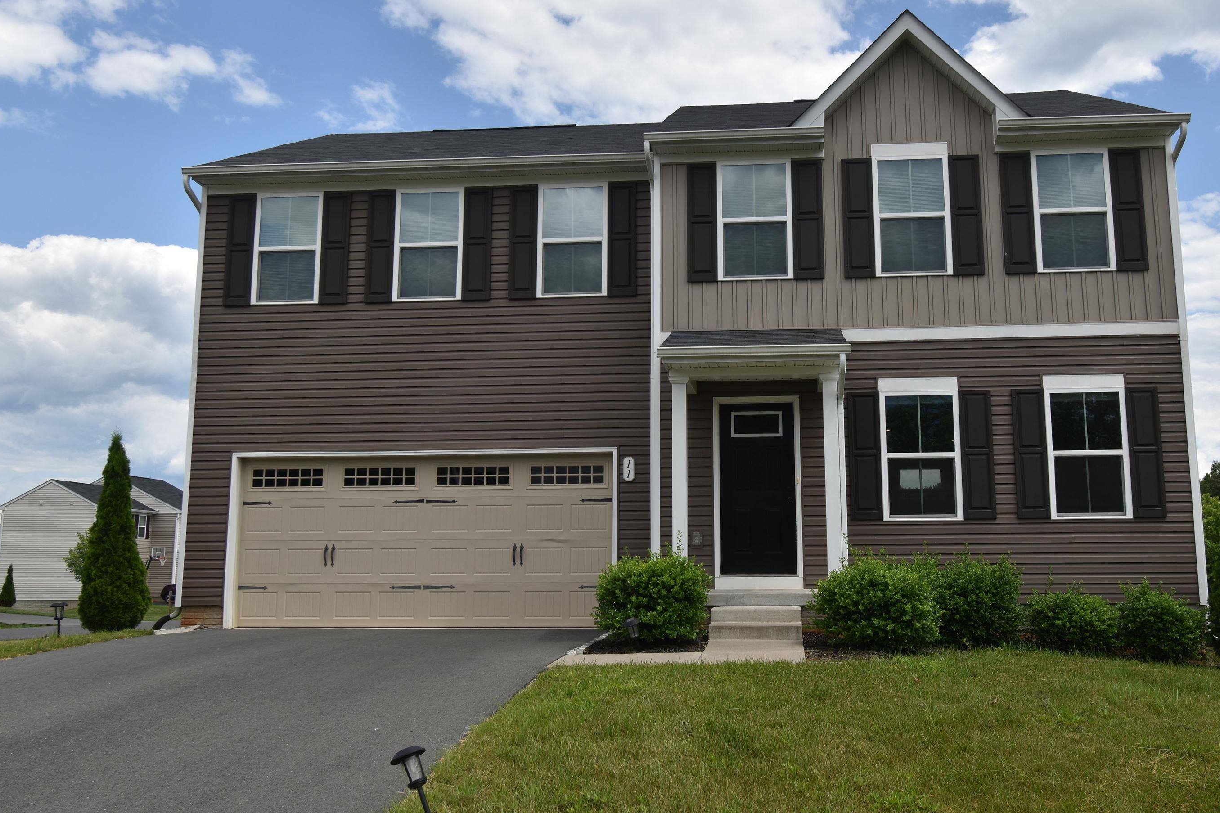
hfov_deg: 55.6
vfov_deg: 38.9
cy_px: 382
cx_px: 687
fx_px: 1152
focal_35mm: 34
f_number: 8
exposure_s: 1/250
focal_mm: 20
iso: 100
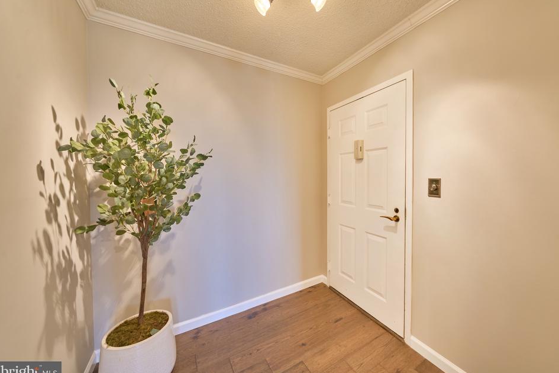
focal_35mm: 13
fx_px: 202
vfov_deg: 85.4
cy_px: 181
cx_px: 299
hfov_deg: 108.2
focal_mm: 12
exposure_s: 1/50
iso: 640
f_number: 8
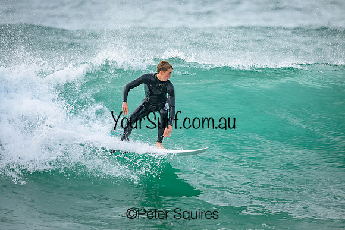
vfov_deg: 1.7
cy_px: 115
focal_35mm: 800
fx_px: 7668
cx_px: 172
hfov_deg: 2.6
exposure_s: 1/2000
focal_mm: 800
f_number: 6.3
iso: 2500
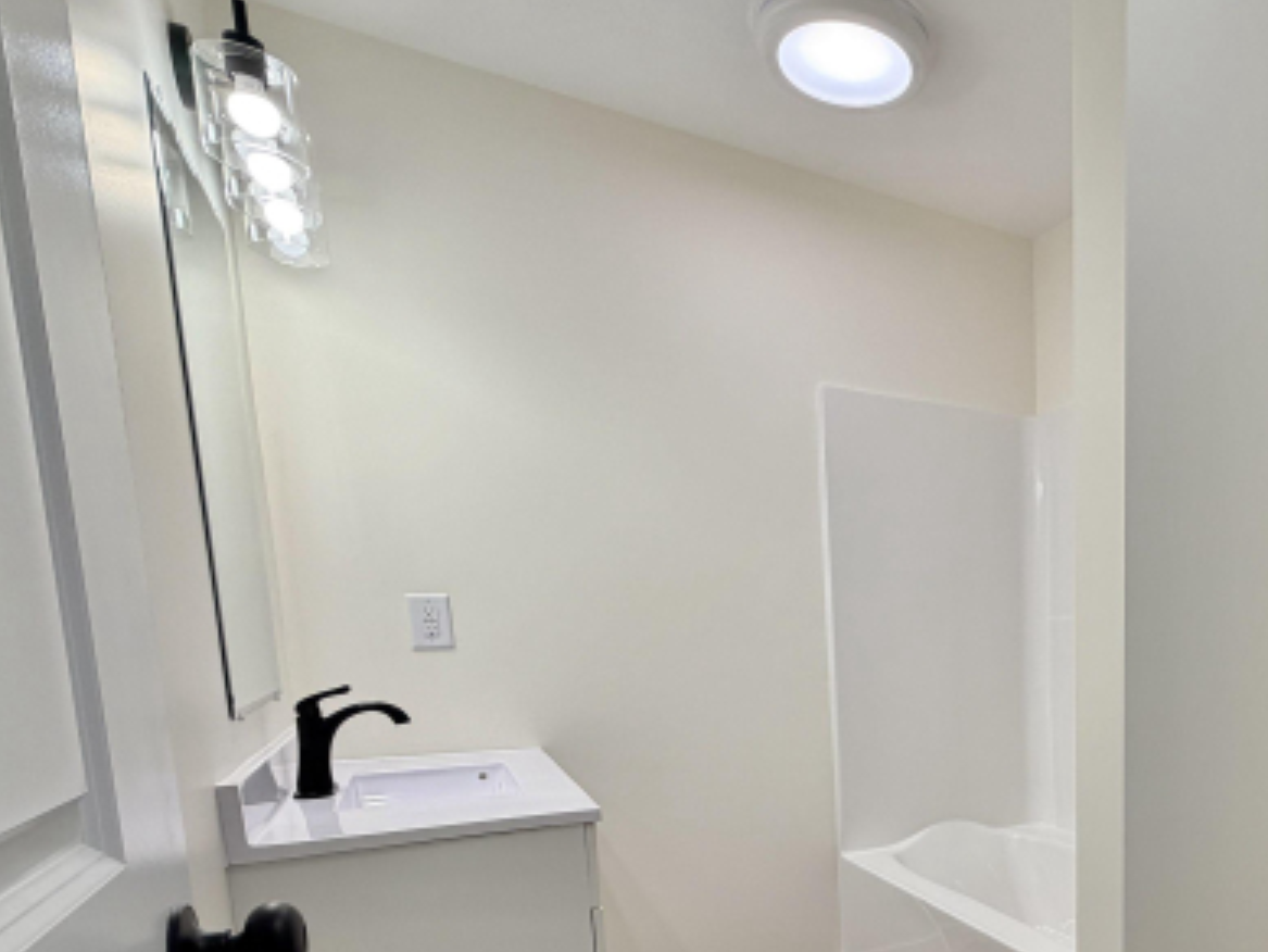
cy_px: 750
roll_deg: +0.6
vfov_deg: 53.4
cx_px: 1048
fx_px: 879
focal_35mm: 24
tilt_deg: -7.7
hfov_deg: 64.0
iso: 80
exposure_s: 1/120
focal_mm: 2.22
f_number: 2.2
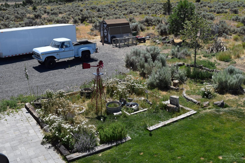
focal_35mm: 38
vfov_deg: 35.5
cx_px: 122
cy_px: 82
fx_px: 255
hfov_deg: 51.3
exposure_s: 1/400
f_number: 10
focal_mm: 25
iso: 200
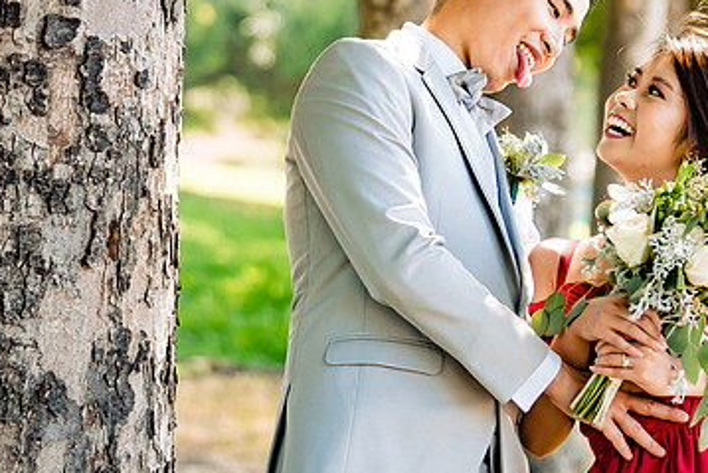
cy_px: 268
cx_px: 453
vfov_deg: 6.5
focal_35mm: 212
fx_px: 4171
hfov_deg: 9.7
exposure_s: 1/200
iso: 100
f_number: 2.8
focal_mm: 81
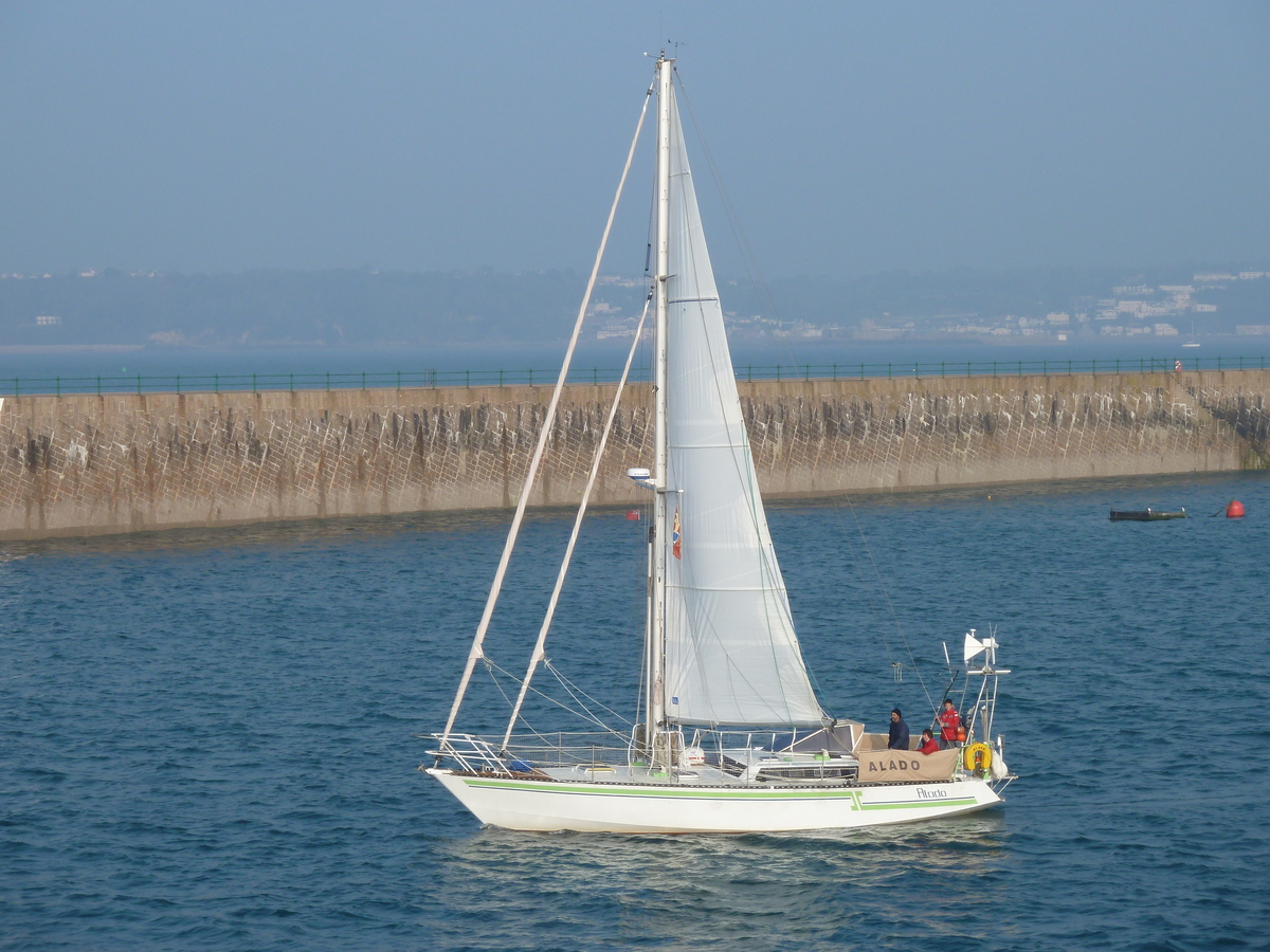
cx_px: 635
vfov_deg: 12.5
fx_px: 4366
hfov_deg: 16.6
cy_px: 476
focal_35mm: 119
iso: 80
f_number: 4.4
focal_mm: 19.5
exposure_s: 1/500
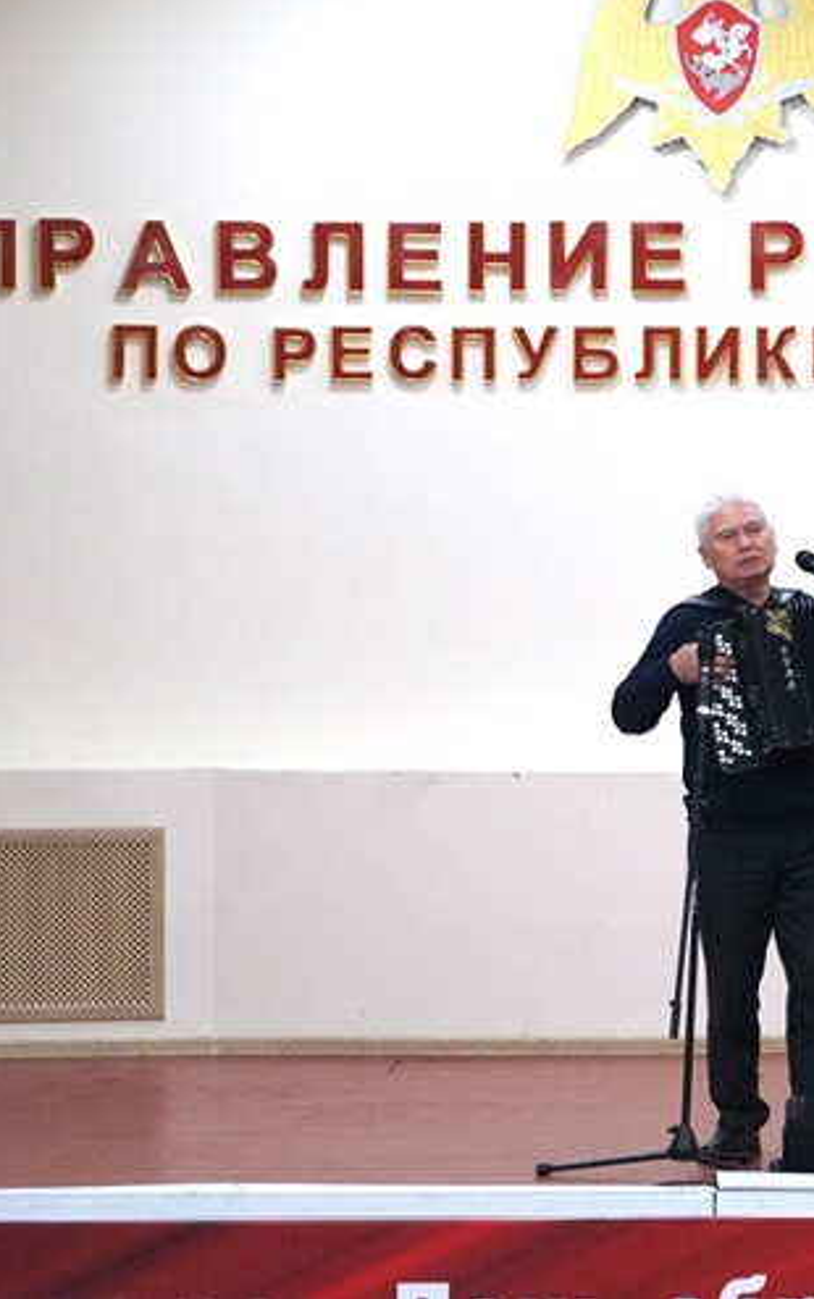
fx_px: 5742
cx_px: 761
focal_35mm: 162
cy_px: 646
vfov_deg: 12.9
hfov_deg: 8.1
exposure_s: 1/160
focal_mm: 70
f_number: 5.6
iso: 1600
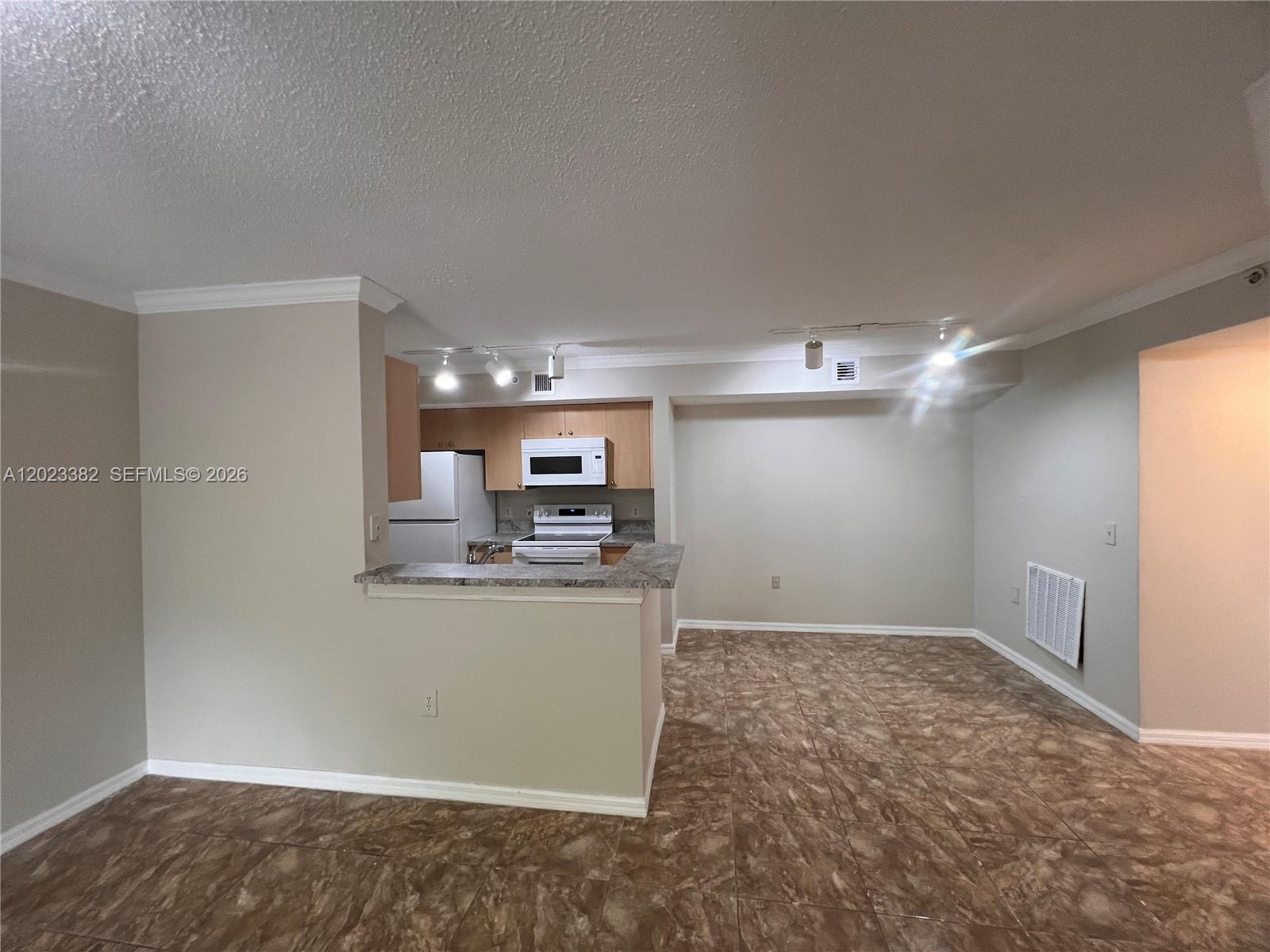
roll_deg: +0.1
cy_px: 476
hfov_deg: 106.2
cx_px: 635
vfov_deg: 89.9
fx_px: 477
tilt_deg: -0.7
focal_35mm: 13
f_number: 1.8
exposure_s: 1/120
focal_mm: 1.57
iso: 200
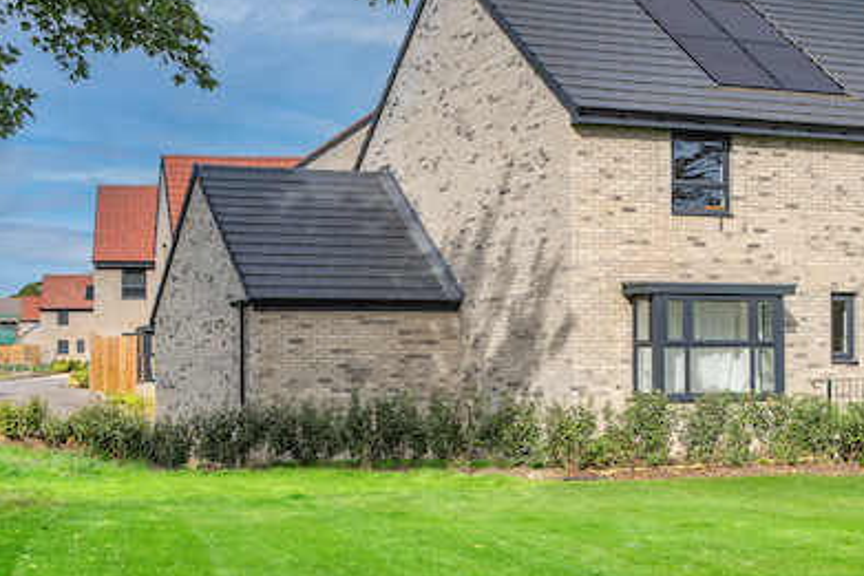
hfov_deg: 29.2
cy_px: 265
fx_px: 1657
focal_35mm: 69
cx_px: 519
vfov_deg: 19.7
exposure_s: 1/50
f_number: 19
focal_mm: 45
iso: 200
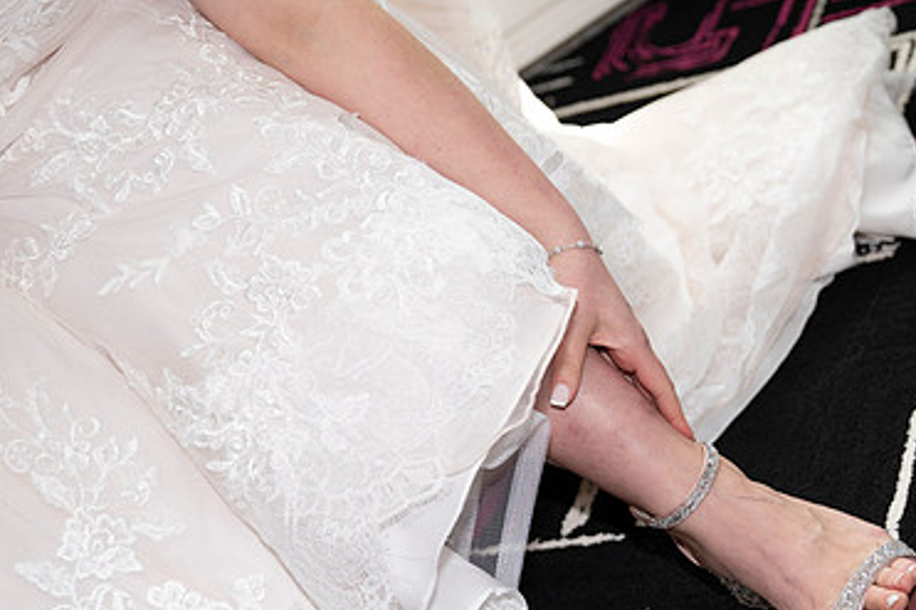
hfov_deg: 27.0
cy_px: 469
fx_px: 1907
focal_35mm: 75
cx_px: 474
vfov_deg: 18.0
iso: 1600
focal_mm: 48
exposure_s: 1/1600
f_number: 2.8
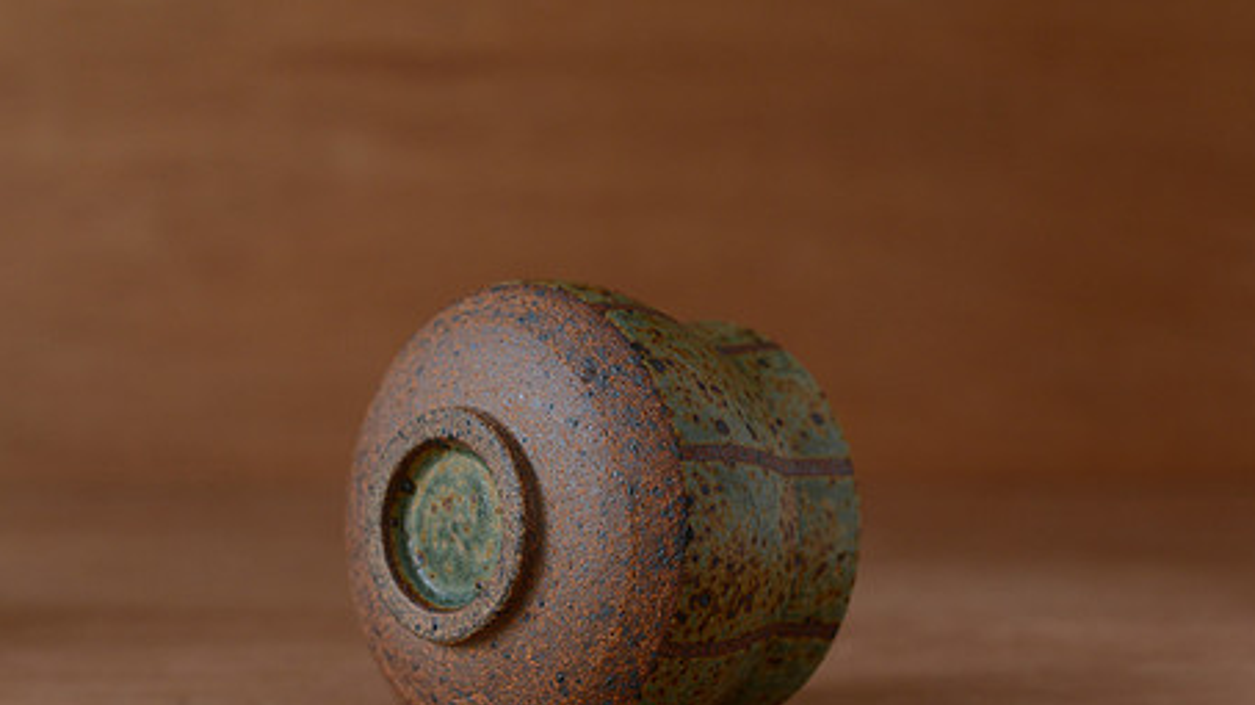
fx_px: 2229
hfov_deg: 31.4
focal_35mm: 67
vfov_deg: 17.9
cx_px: 550
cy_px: 444
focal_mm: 50
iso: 640
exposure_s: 1/100
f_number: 4
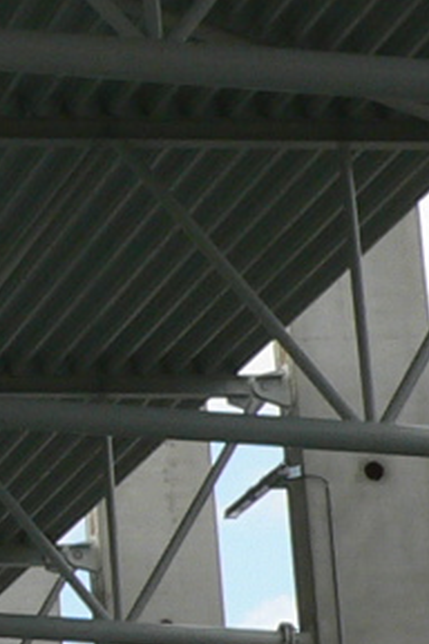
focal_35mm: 208
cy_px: 405
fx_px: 3718
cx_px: -983
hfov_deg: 6.0
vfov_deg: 9.9
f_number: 4
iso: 80
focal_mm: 6
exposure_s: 1/400
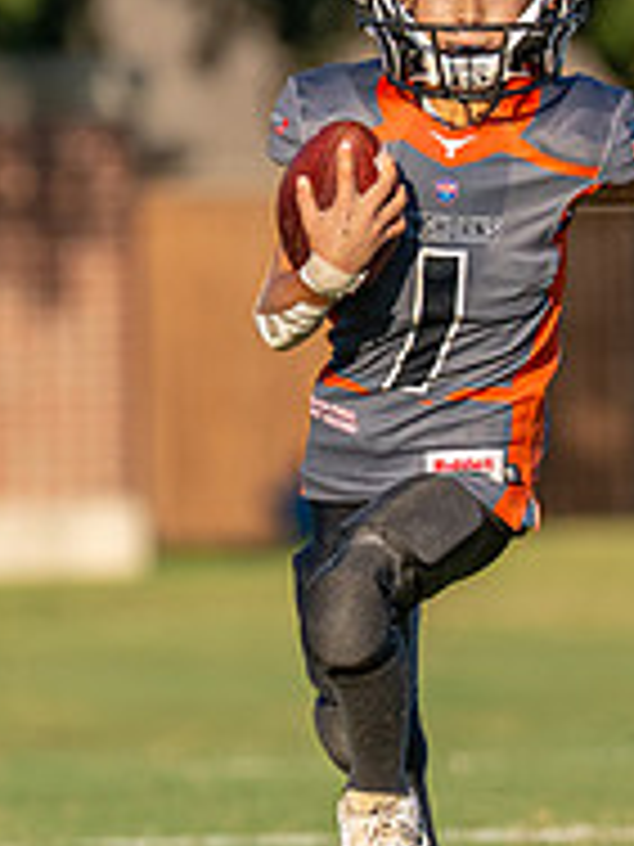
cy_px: 298
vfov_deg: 2.0
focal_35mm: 985
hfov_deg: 1.5
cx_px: 462
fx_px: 24054
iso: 320
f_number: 2.8
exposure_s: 1/5000
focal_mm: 200
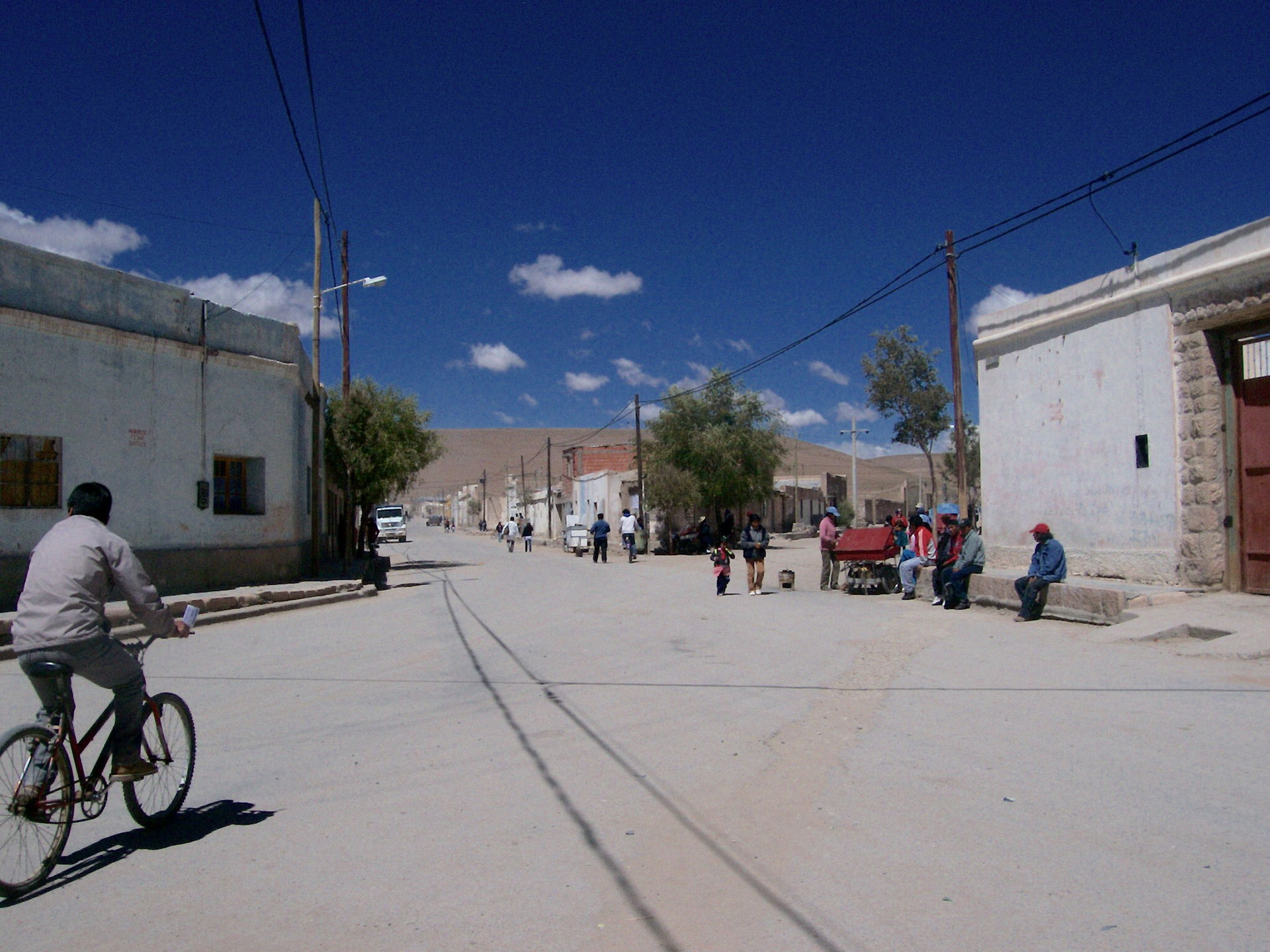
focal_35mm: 34
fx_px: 1247
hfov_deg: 54.0
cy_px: 476
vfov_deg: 41.8
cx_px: 635
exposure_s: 1/1294
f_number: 5.1
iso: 80
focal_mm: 5.6
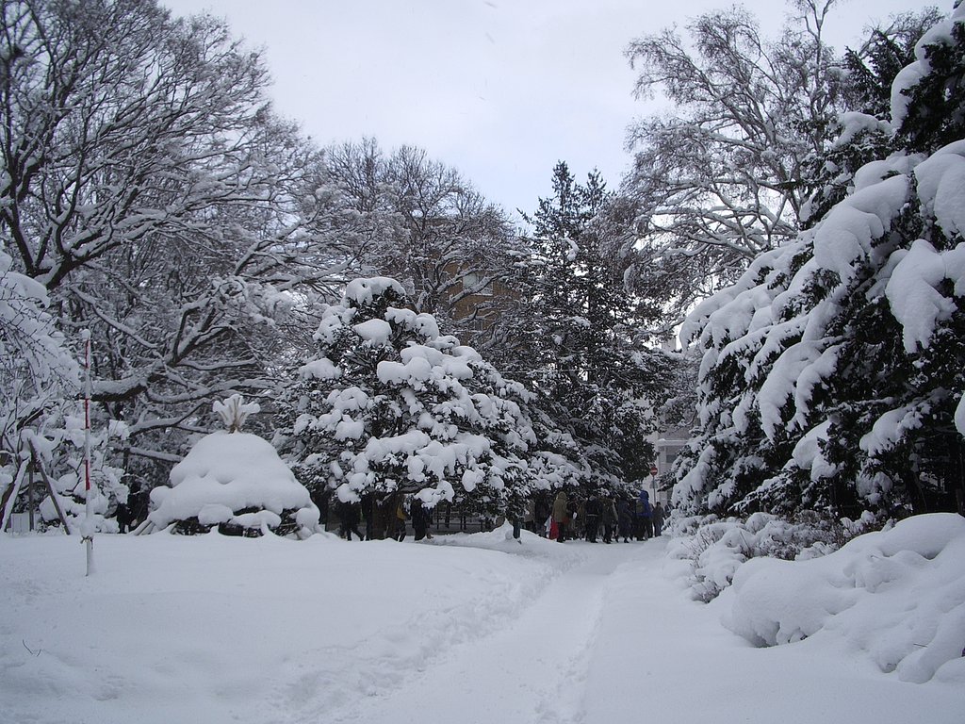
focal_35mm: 35
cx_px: 482
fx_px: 976
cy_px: 362
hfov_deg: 52.6
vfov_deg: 40.7
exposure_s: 1/200
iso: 50
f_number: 4.3
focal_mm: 5.8
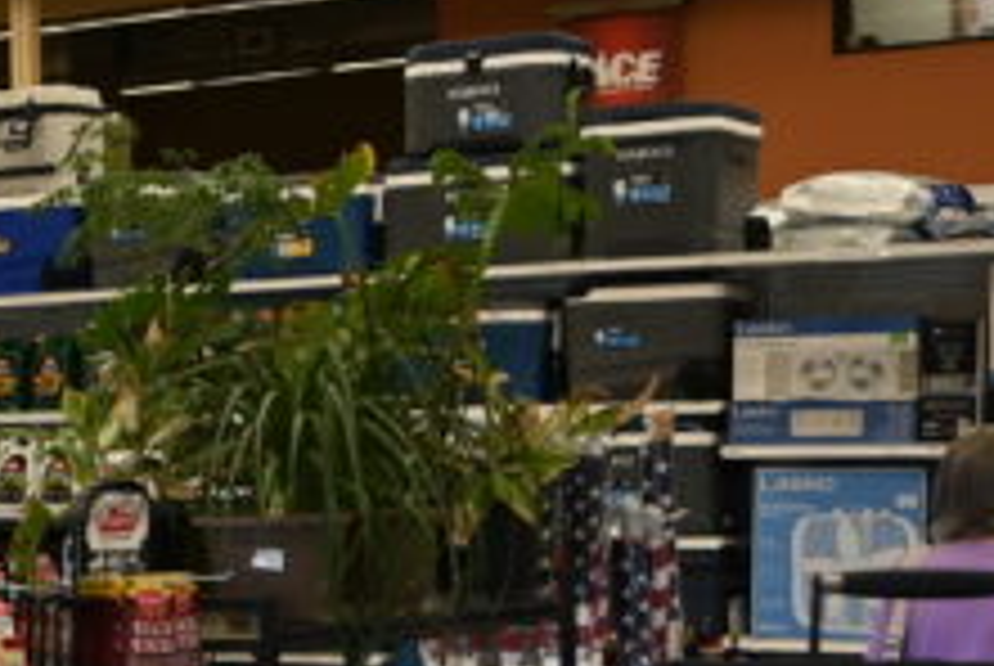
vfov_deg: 12.3
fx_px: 3069
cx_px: -607
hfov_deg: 16.4
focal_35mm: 111
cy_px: 497
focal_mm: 16
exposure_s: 1/200
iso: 400
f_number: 3.5
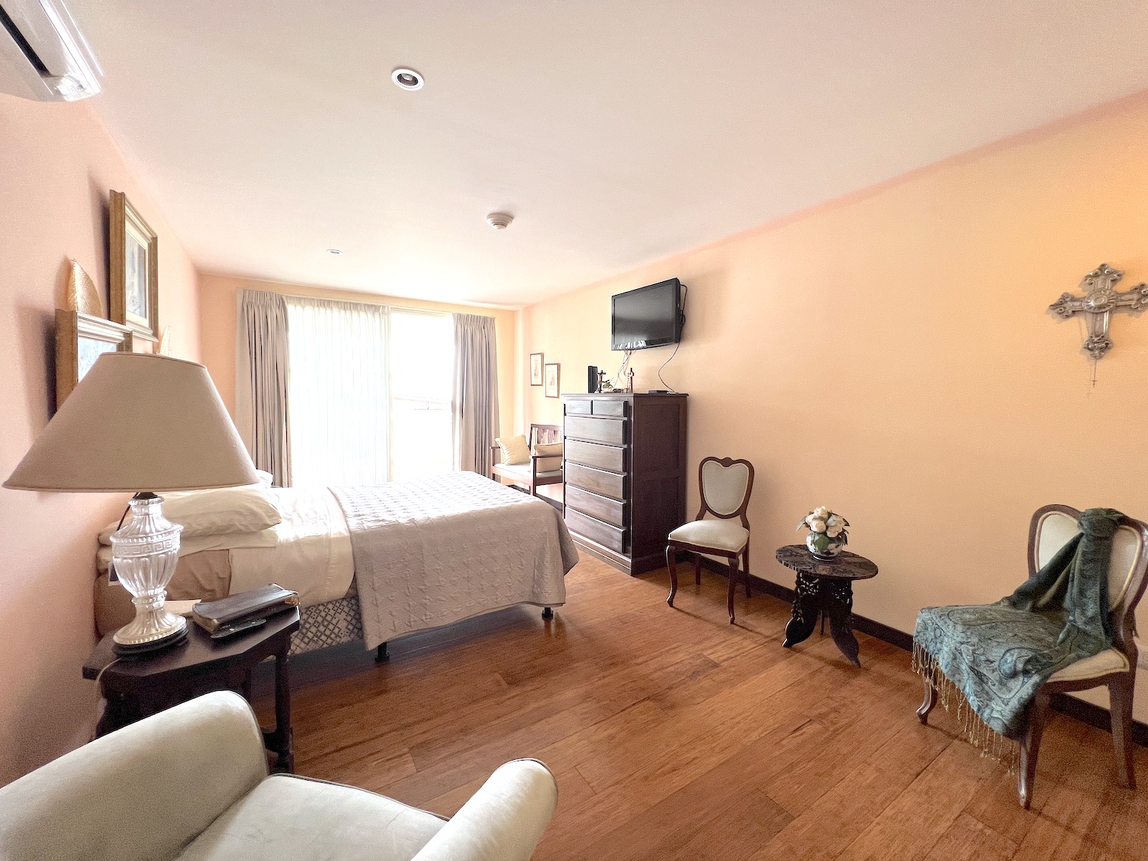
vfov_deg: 89.9
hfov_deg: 106.2
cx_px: 574
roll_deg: -0.1
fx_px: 431
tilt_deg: -3.7
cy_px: 430
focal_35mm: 13
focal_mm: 1.57
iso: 80
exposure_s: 1/99
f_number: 1.8
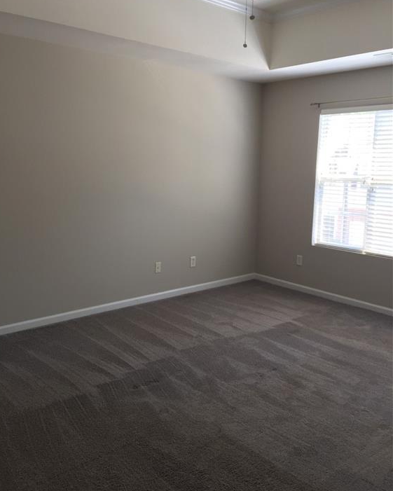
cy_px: 238
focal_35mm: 31
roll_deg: -1.5
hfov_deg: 47.1
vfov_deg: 57.2
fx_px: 451
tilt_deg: -10.7
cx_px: 192
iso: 50
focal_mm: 4.15
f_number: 2.2
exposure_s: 1/30
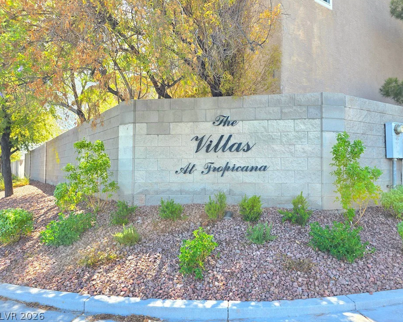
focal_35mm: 25
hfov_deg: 68.0
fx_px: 298
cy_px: 155
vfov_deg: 56.8
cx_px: 220
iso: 50
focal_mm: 6.3
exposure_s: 1/370
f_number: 1.7
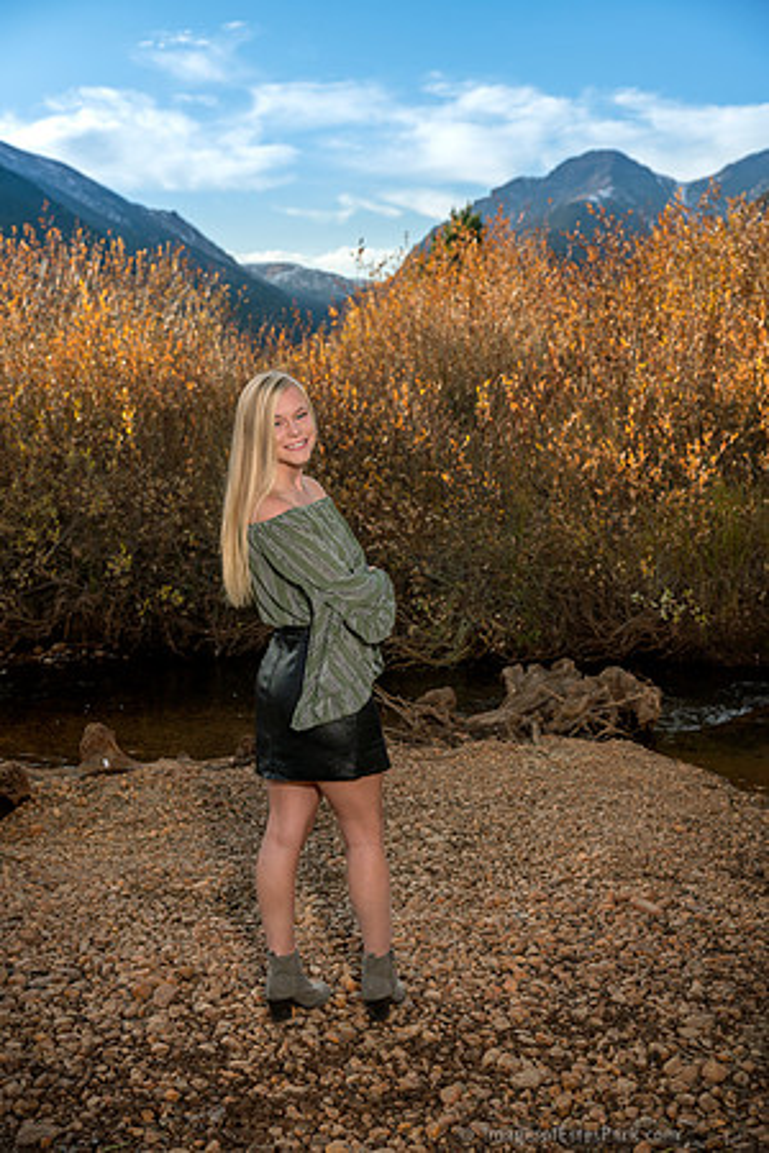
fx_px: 1602
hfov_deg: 27.0
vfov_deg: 39.6
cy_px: 576
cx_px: 384
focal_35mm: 50
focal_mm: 50
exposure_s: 1/640
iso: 100
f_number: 4.5
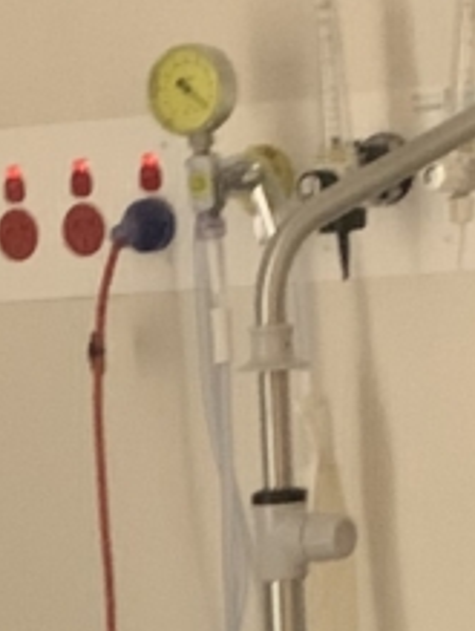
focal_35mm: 182
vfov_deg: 10.0
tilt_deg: -15.2
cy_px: 1294
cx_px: -3
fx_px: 3320
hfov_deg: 8.1
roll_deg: +4.0
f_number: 1.8
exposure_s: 1/30
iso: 800
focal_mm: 4.25
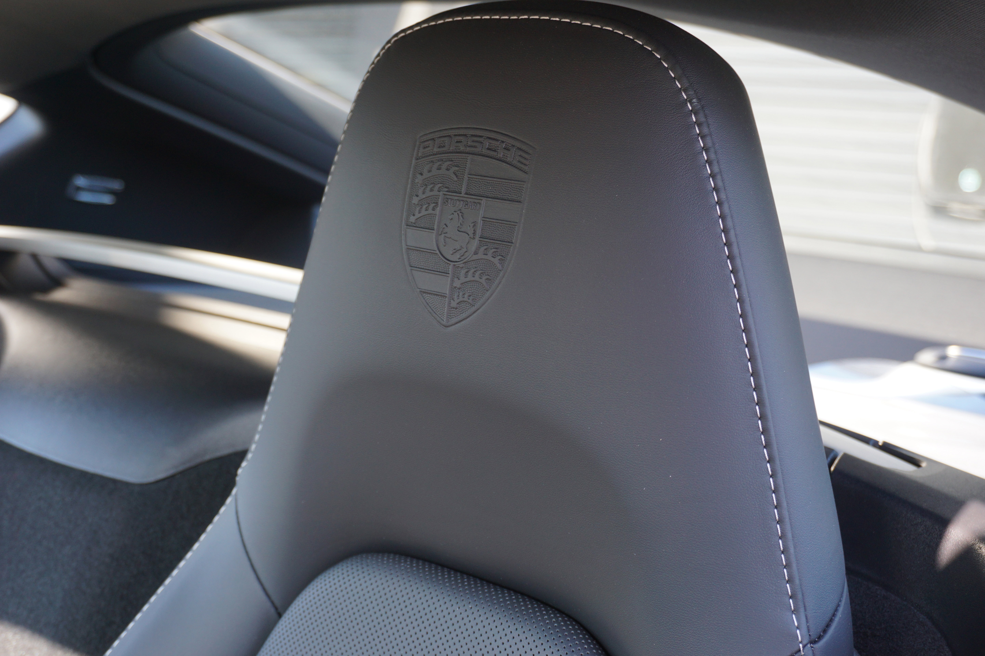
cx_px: 492
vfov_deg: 29.9
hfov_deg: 43.6
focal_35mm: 45
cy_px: 328
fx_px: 1231
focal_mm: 30
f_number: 5
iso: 320
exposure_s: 1/60
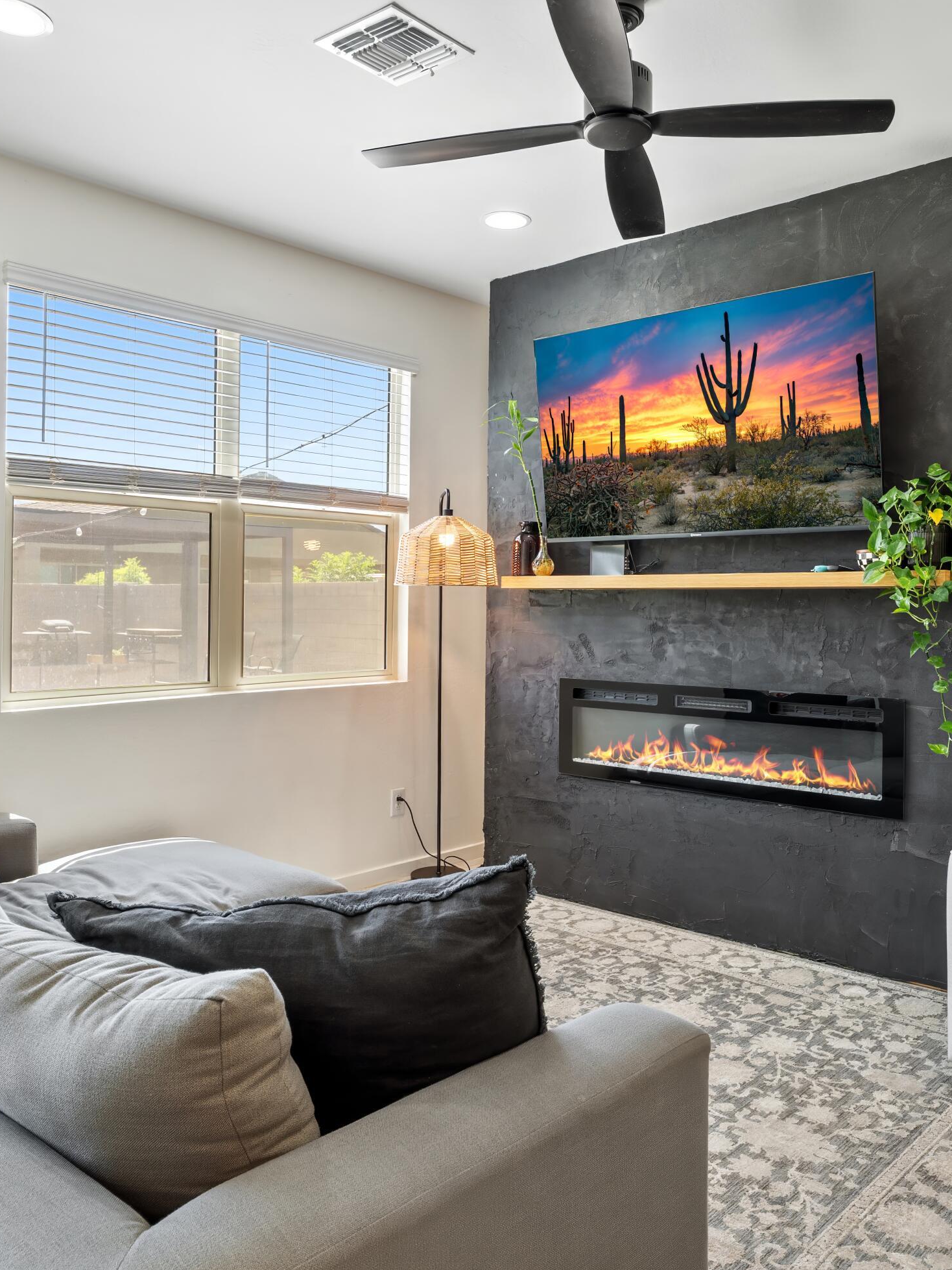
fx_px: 1027
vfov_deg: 63.4
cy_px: 636
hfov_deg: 49.4
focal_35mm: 28
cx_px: 571
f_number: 9
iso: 800
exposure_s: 1/6
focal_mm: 19
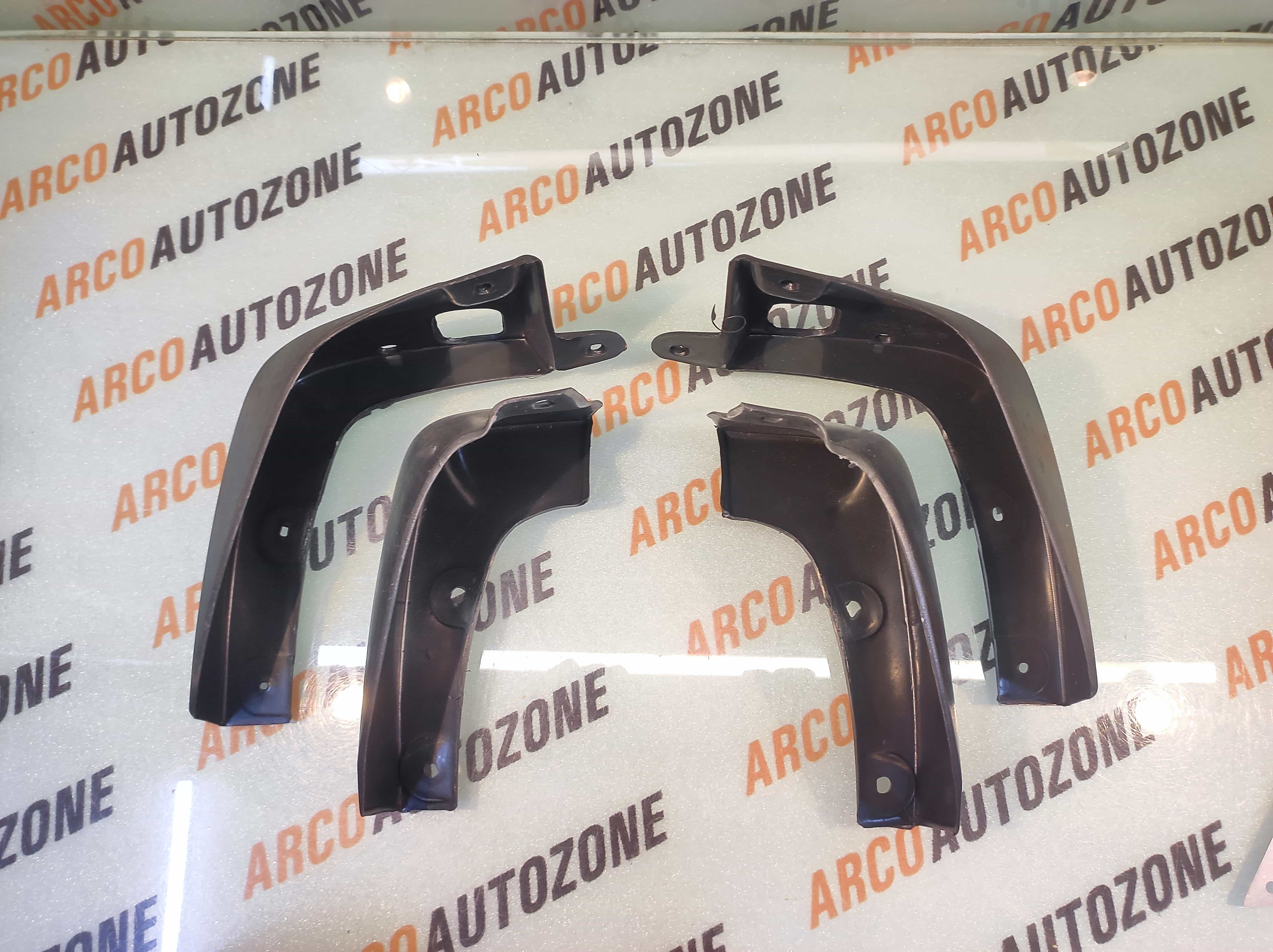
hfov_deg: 91.1
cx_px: 636
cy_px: 476
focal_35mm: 17
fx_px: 625
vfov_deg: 74.6
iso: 267
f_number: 1.79
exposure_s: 1/33
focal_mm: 4.74
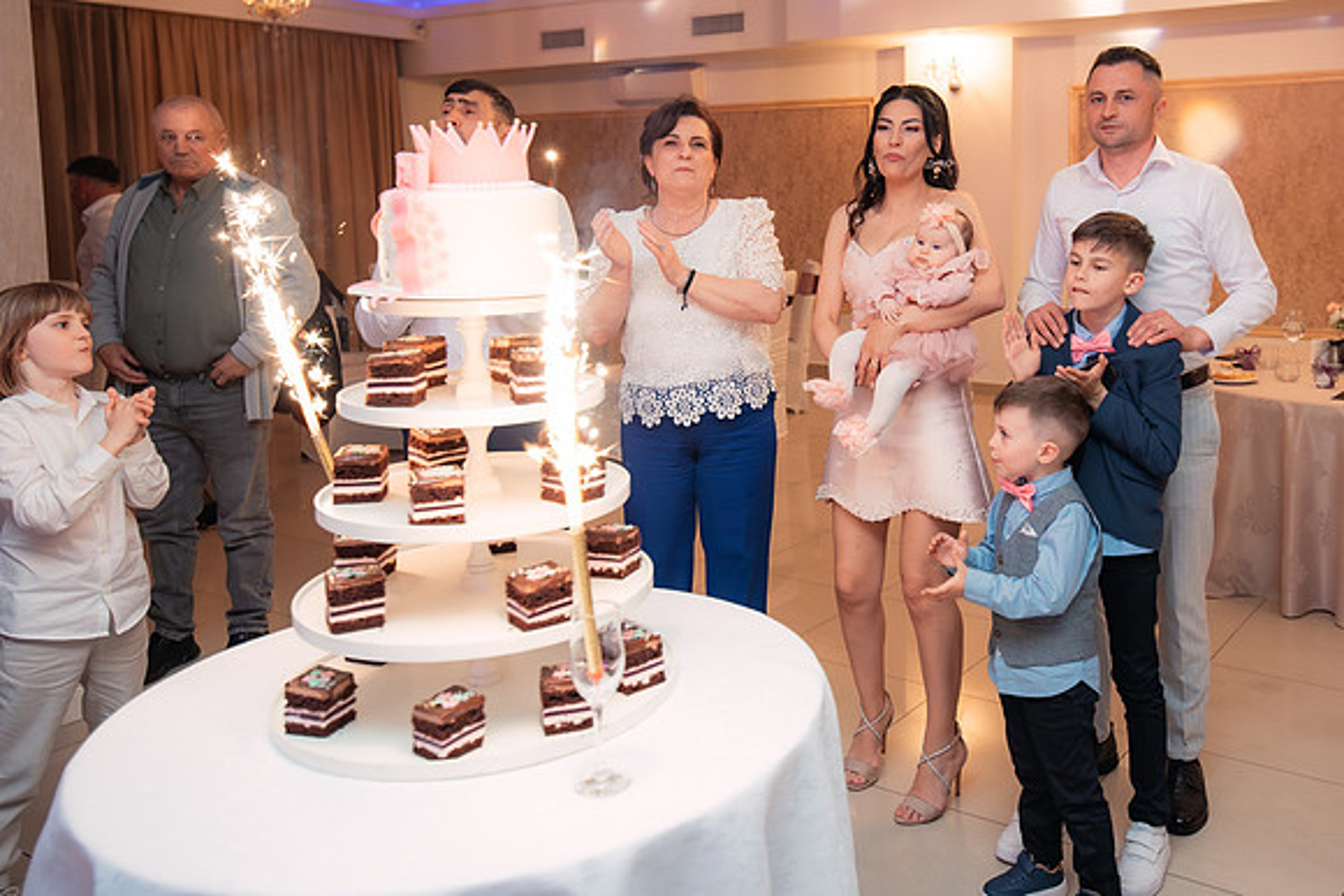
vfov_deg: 40.0
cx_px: 878
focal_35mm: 33
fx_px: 1219
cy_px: 311
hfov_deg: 56.7
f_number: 2.8
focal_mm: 25
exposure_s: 1/200
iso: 1600
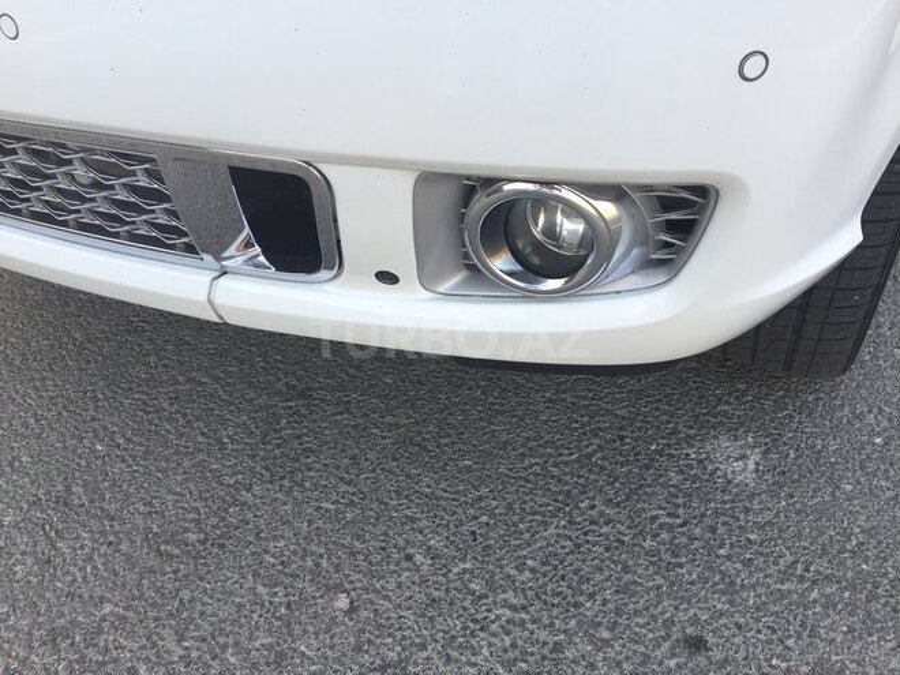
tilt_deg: -32.1
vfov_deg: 48.2
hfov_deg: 61.7
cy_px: 338
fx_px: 754
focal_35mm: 29
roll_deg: -2.5
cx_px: 450
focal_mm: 4.15
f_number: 2.2
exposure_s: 1/100
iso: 32
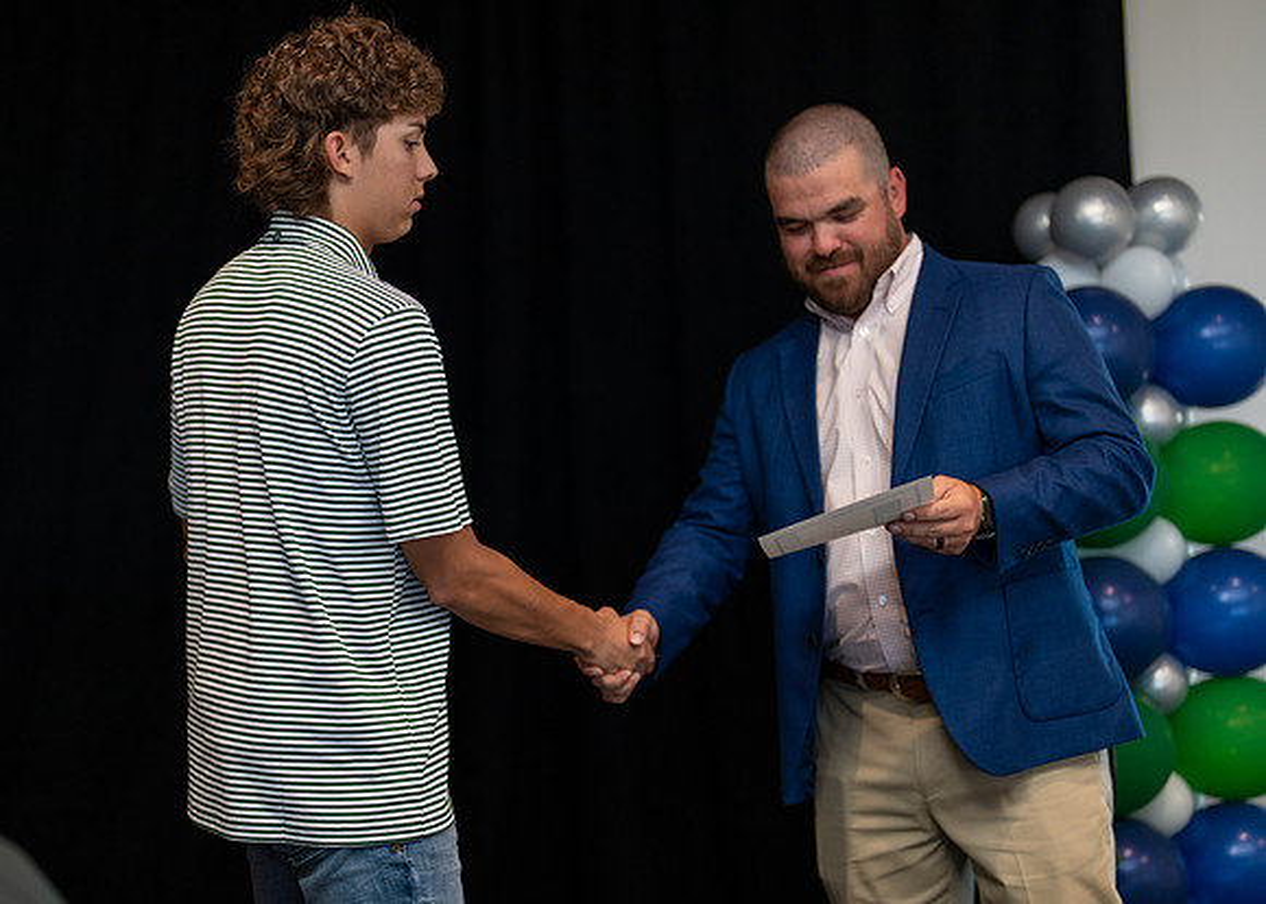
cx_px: 539
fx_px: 2231
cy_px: 533
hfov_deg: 31.6
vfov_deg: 22.9
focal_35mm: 62
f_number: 1.2
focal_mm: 50
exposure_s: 1/320
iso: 200
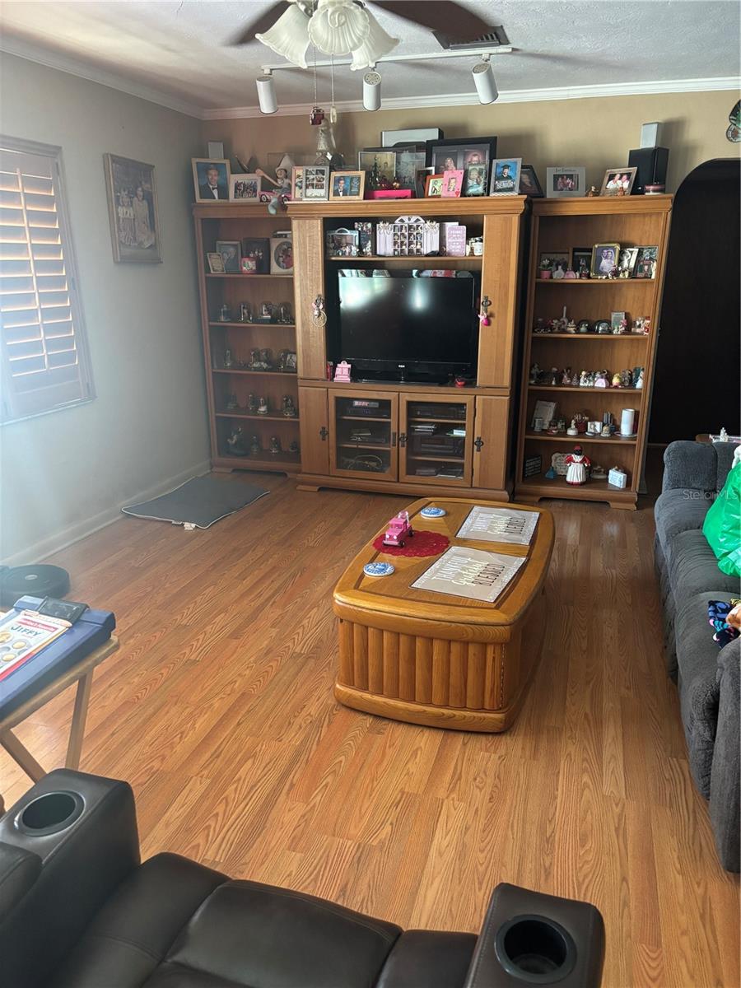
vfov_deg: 67.3
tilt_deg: -18.4
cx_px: 370
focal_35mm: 26
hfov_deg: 53.1
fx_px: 742
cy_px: 494
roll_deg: -0.1
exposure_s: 1/40
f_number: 1.6
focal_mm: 5.96
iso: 640
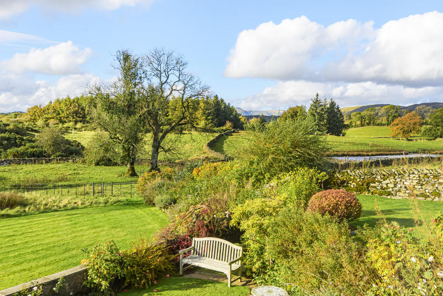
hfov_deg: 54.4
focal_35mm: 35
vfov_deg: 37.9
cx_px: 222
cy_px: 148
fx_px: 431
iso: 250
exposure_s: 1/800
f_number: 8
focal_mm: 35
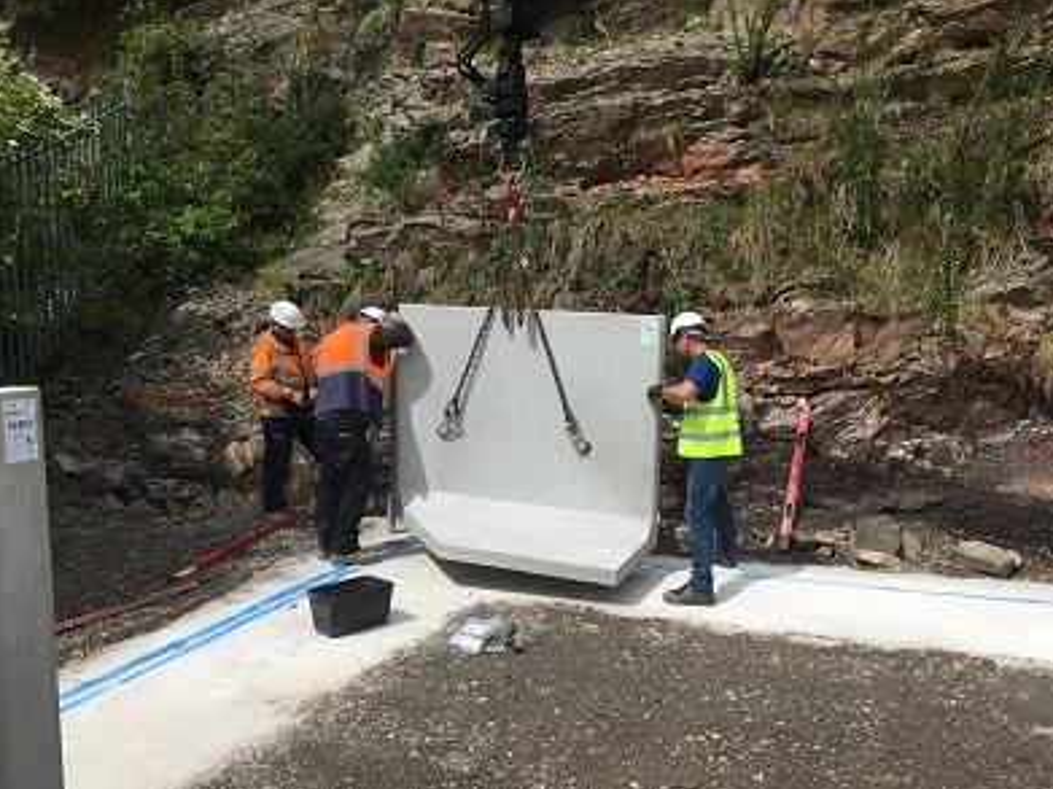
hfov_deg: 60.0
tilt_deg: -5.5
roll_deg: +1.1
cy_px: 397
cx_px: 539
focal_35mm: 30
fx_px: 912
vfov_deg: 46.8
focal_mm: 4.15
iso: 25
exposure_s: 1/2481
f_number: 2.2
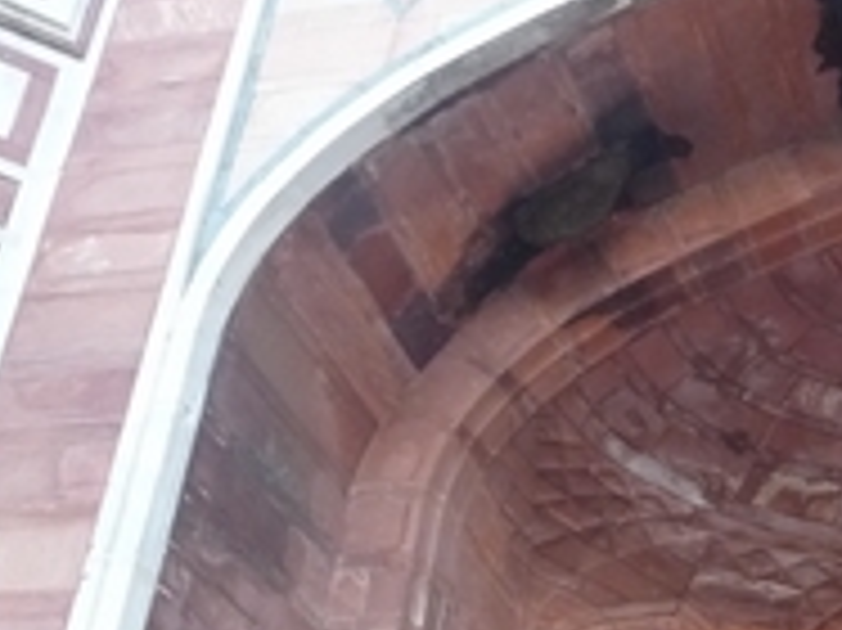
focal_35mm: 75
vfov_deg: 19.4
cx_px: 842
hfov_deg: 24.8
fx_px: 1823
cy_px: 500
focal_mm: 4.7
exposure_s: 1/30
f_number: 3.3
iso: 320
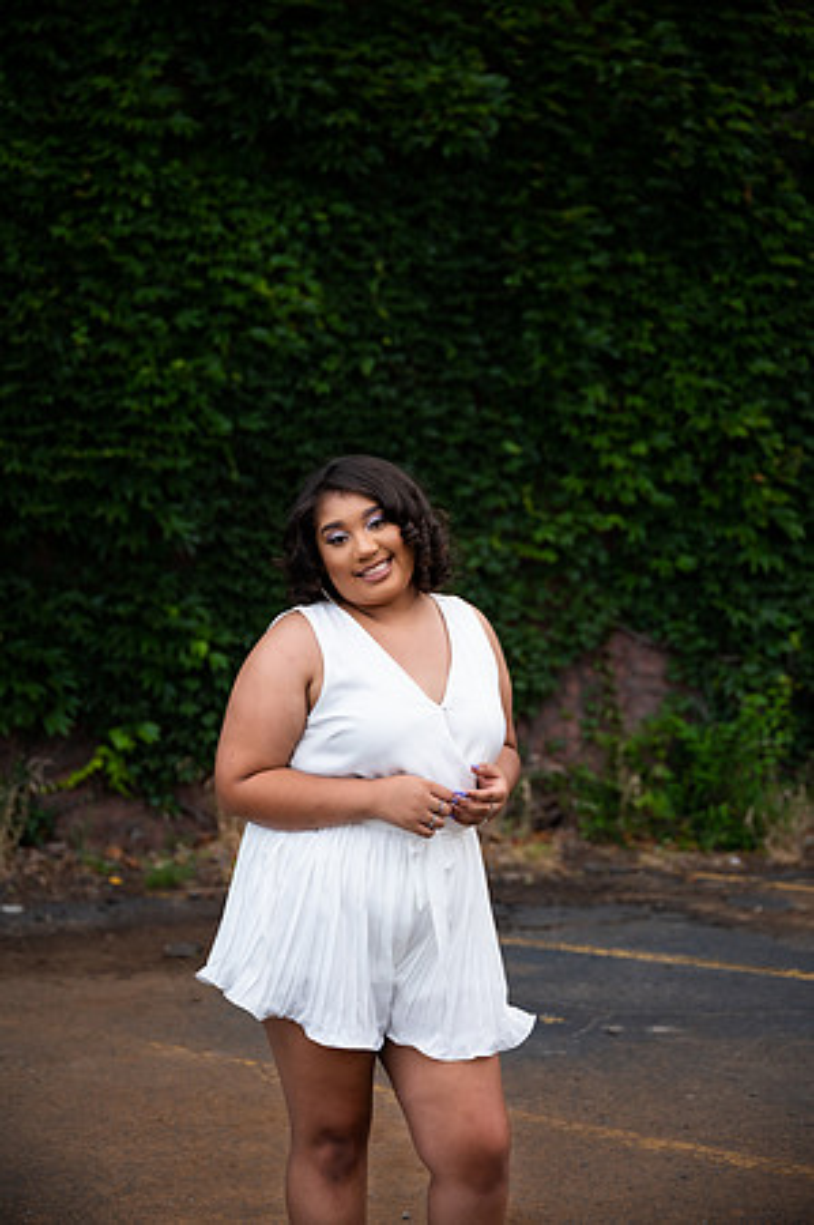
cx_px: 407
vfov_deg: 34.0
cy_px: 612
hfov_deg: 22.9
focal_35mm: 59
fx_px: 2006
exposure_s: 1/200
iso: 100
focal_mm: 59
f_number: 3.2
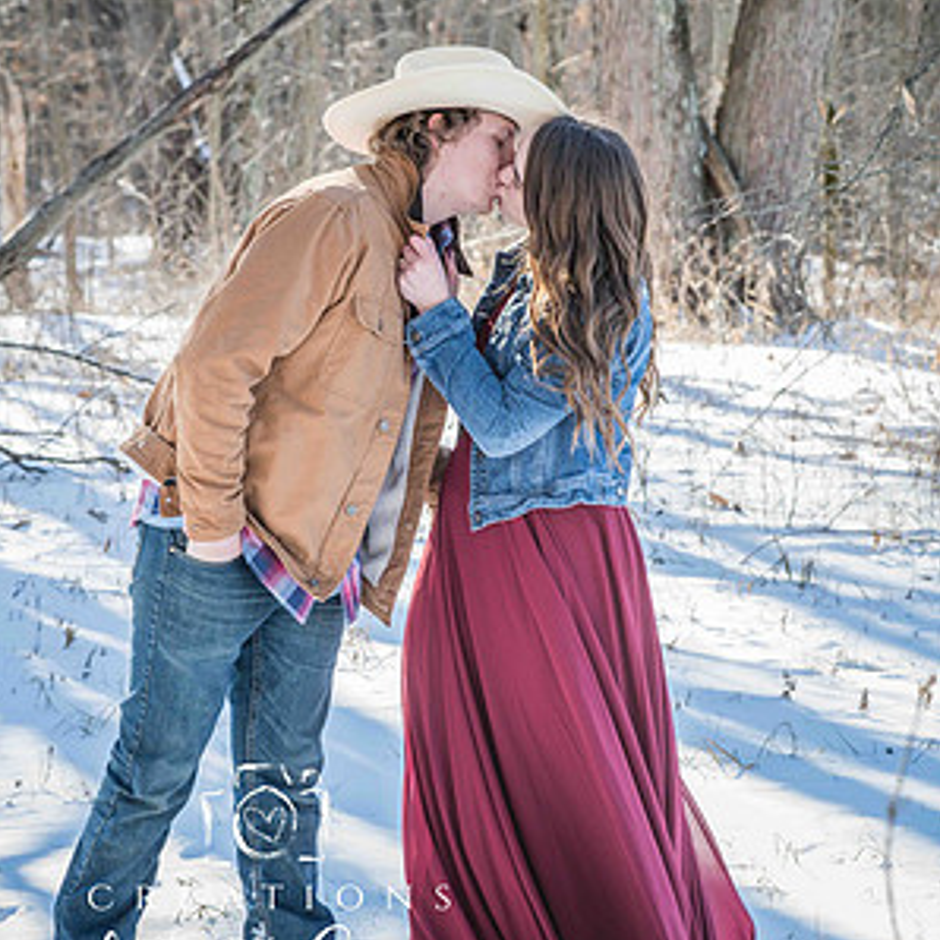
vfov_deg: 11.3
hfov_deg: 11.3
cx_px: 470
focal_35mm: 154
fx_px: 4731
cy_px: 454
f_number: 10
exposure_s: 1/160
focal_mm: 120
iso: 400
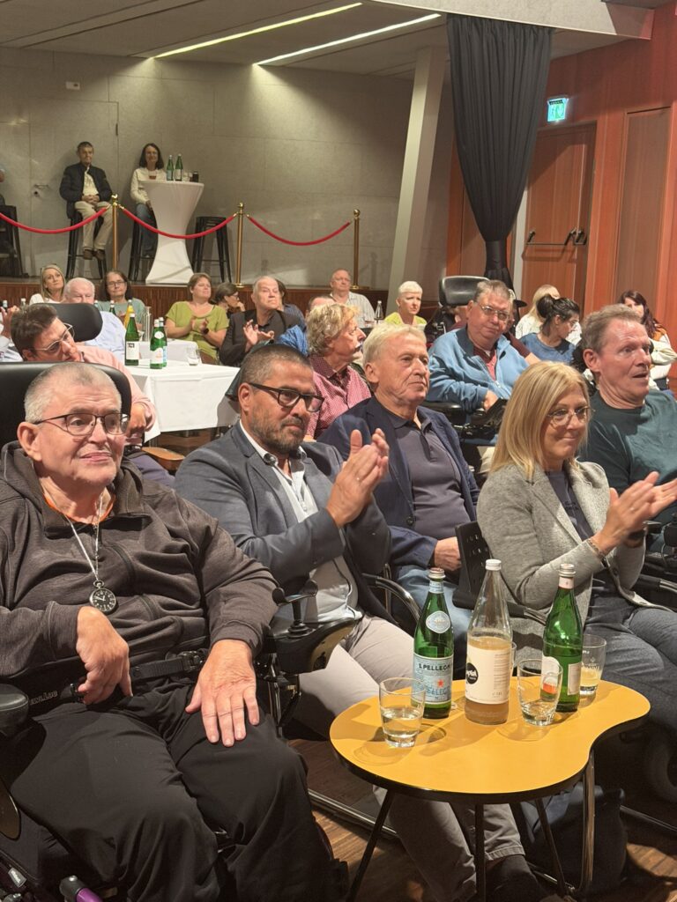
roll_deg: -2.9
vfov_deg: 39.7
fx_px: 1252
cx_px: 338
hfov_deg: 30.3
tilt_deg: -9.1
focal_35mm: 48
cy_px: 451
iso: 500
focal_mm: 6.76
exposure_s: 1/25
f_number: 1.78
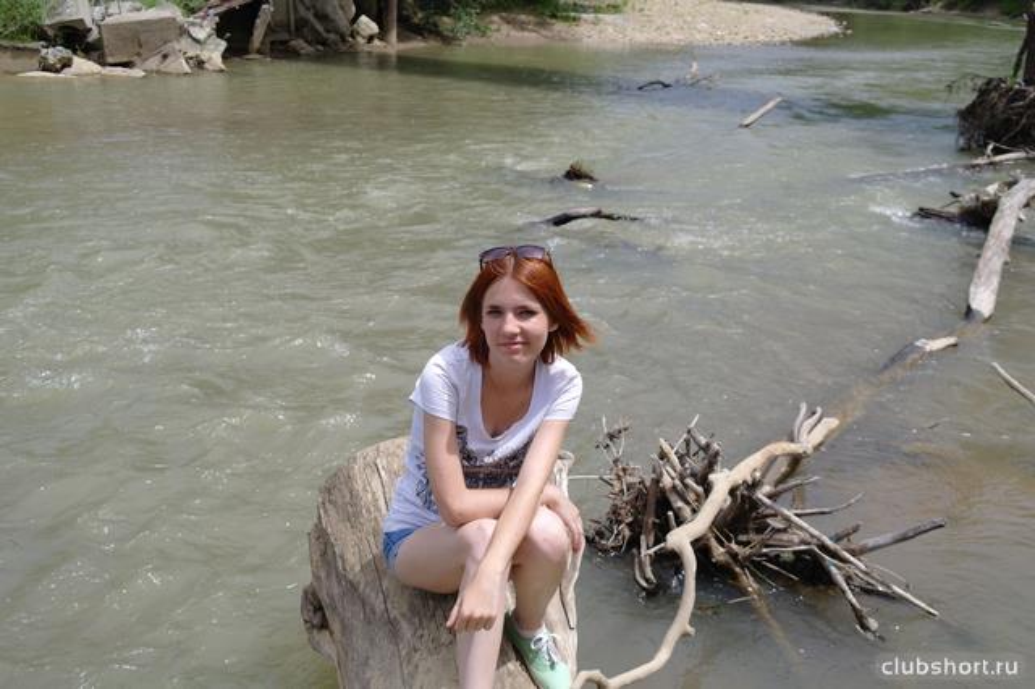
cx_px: 518
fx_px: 1092
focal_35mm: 38
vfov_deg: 35.0
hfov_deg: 50.7
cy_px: 344
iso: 100
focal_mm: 25
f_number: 5.6
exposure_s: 1/320
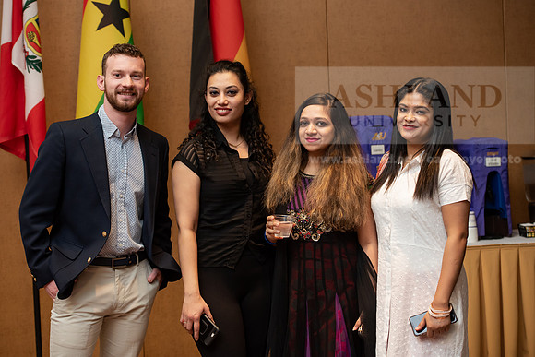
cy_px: 178
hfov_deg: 28.8
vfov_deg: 19.5
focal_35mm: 70
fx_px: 1040
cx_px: 268
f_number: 4.5
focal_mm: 70
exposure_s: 1/200
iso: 1600
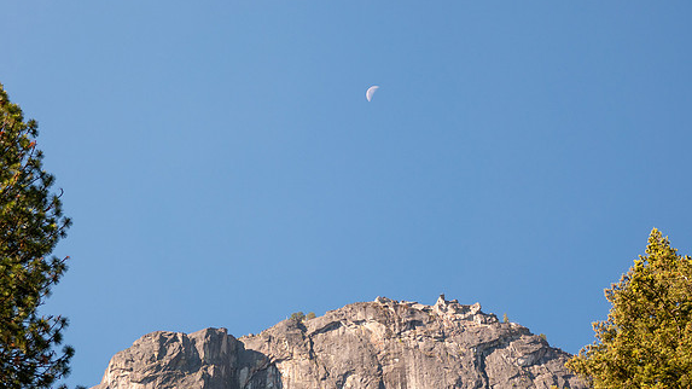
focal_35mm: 98
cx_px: 298
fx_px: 1798
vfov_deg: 12.3
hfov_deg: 21.8
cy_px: 177
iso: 100
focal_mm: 29.69
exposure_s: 1/500
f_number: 4
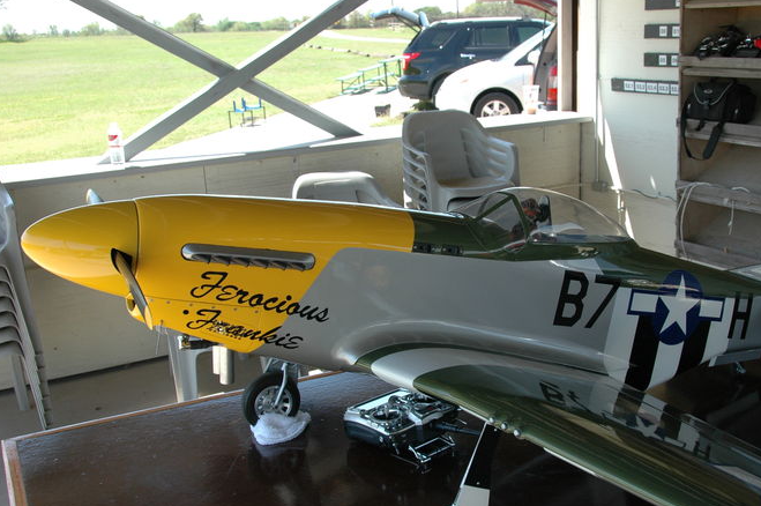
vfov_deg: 33.3
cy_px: 292
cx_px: 450
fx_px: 845
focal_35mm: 40
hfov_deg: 48.3
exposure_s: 1/160
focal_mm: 22
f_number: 6.3
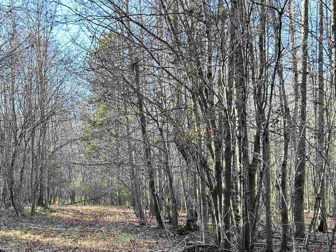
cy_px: 197
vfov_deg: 30.2
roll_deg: +0.8
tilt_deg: -2.3
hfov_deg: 39.1
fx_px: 456
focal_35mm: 47
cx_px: 74
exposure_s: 1/173
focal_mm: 5.7
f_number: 1.5
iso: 40
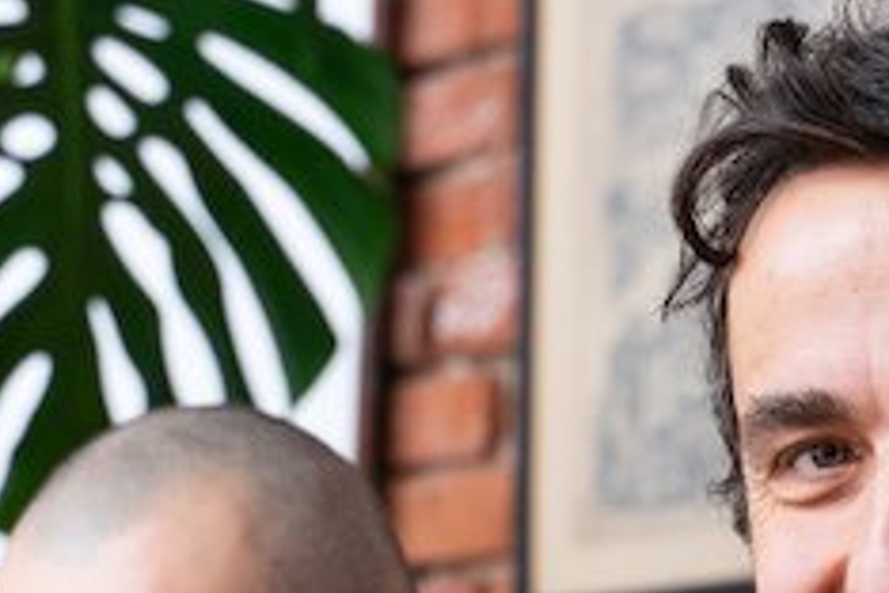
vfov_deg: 5.0
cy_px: 819
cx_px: 737
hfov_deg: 7.5
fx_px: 6790
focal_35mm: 275
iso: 1250
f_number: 5.6
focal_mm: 75
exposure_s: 1/45
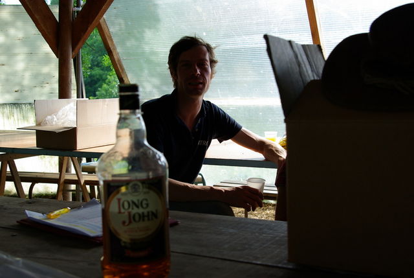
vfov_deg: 29.0
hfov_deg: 42.3
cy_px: 139
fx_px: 536
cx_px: 207
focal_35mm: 46
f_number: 5.6
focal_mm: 31
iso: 100
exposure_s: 1/100
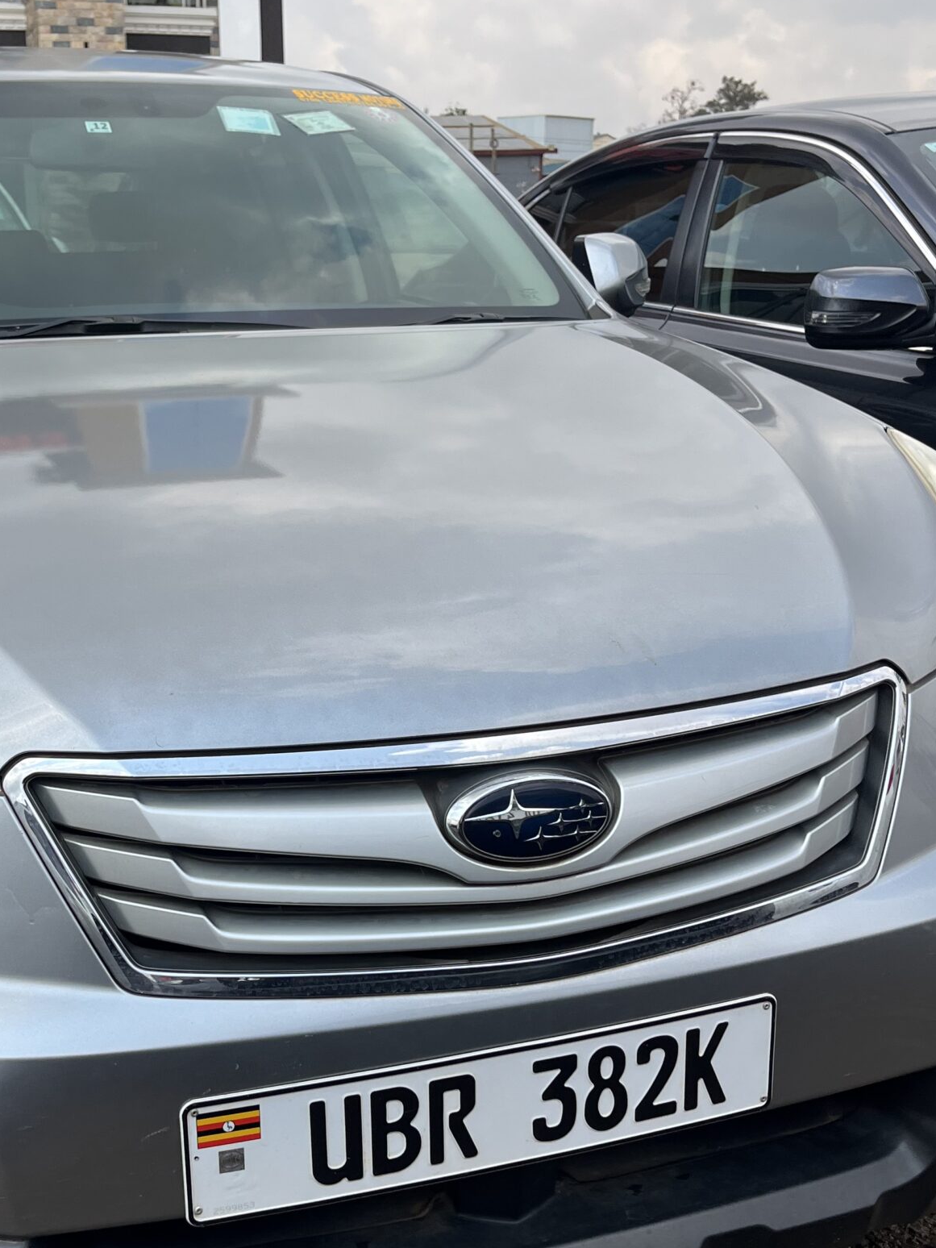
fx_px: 1550
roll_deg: +1.6
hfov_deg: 33.3
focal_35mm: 43
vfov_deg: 43.7
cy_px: 713
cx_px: 306
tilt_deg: -15.4
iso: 50
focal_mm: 5.1
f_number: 1.6
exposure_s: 1/2571
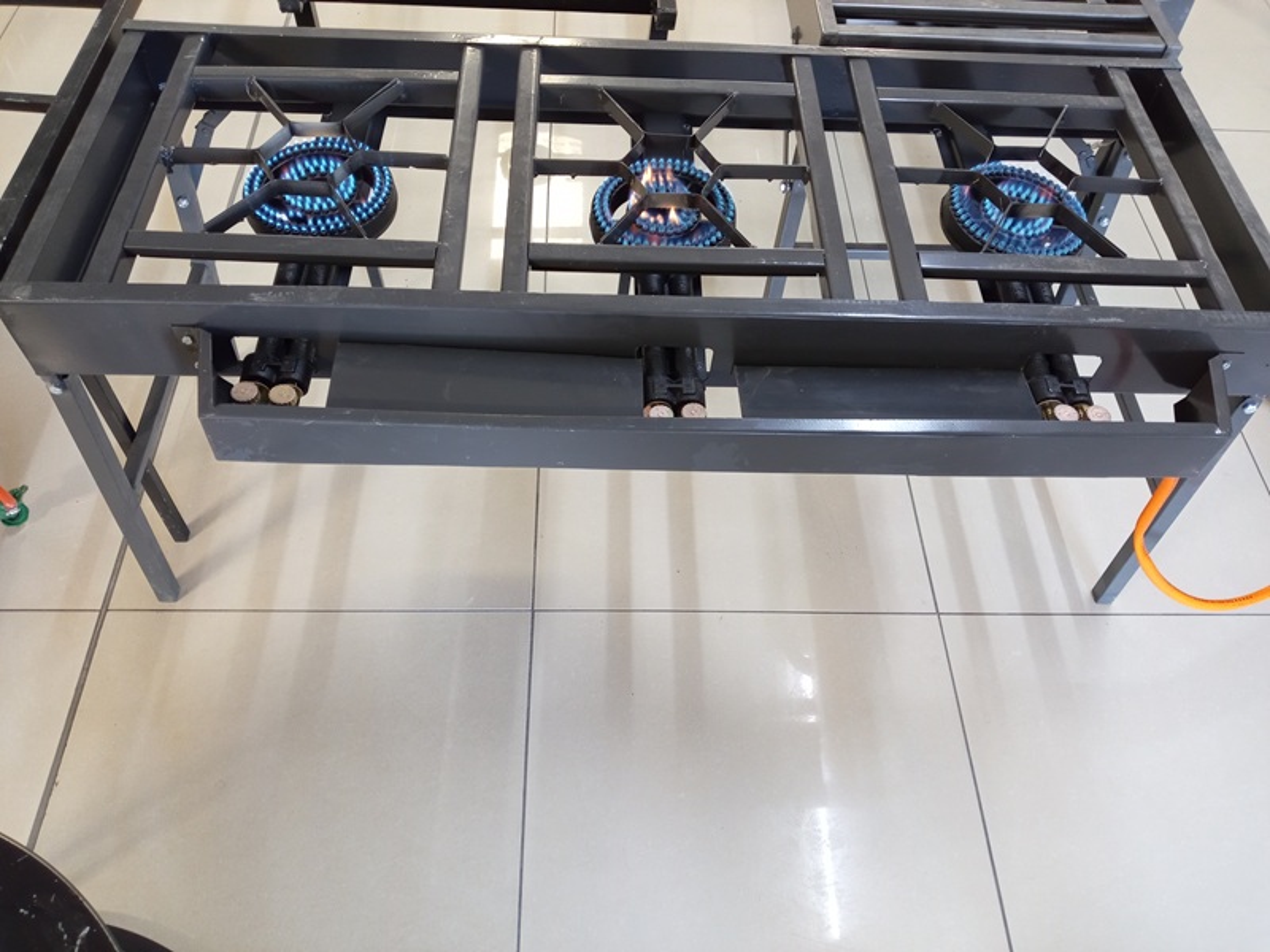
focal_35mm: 27
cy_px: 476
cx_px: 635
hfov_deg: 65.3
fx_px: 991
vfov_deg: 51.4
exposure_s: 1/25
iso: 597
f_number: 1.8
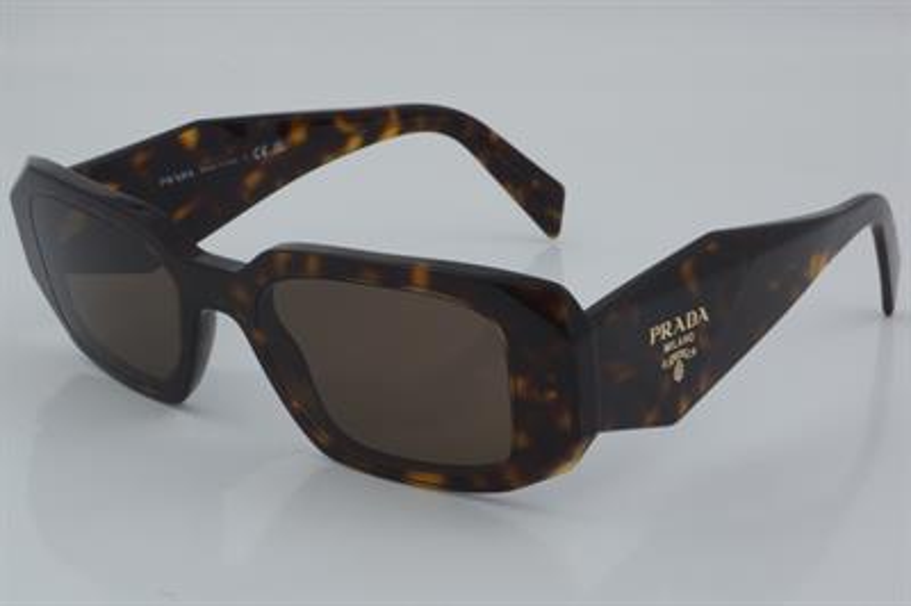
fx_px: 1896
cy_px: 303
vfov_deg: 18.2
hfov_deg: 27.0
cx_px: 456
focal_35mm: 75
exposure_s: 1/4
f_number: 32
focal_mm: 50
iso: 100
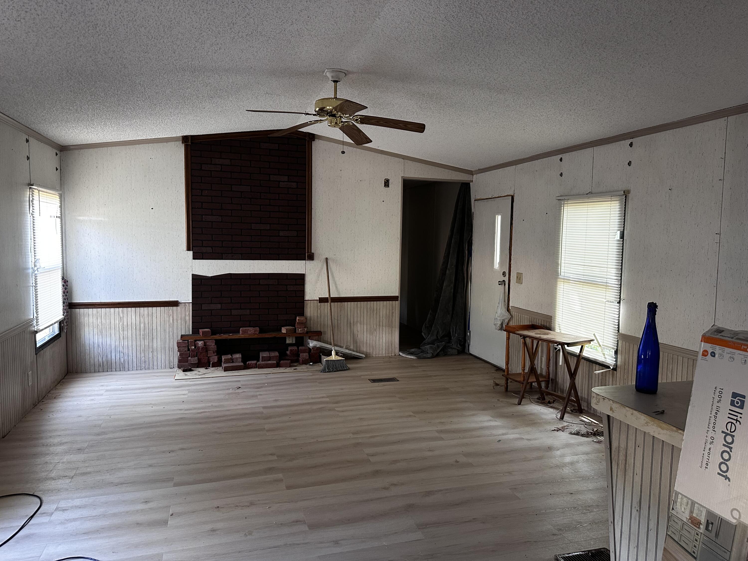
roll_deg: -1.3
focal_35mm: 24
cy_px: 280
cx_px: 374
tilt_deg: -4.6
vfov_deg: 56.8
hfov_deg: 71.6
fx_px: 519
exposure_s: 1/60
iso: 250
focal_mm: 6.86
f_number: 1.78
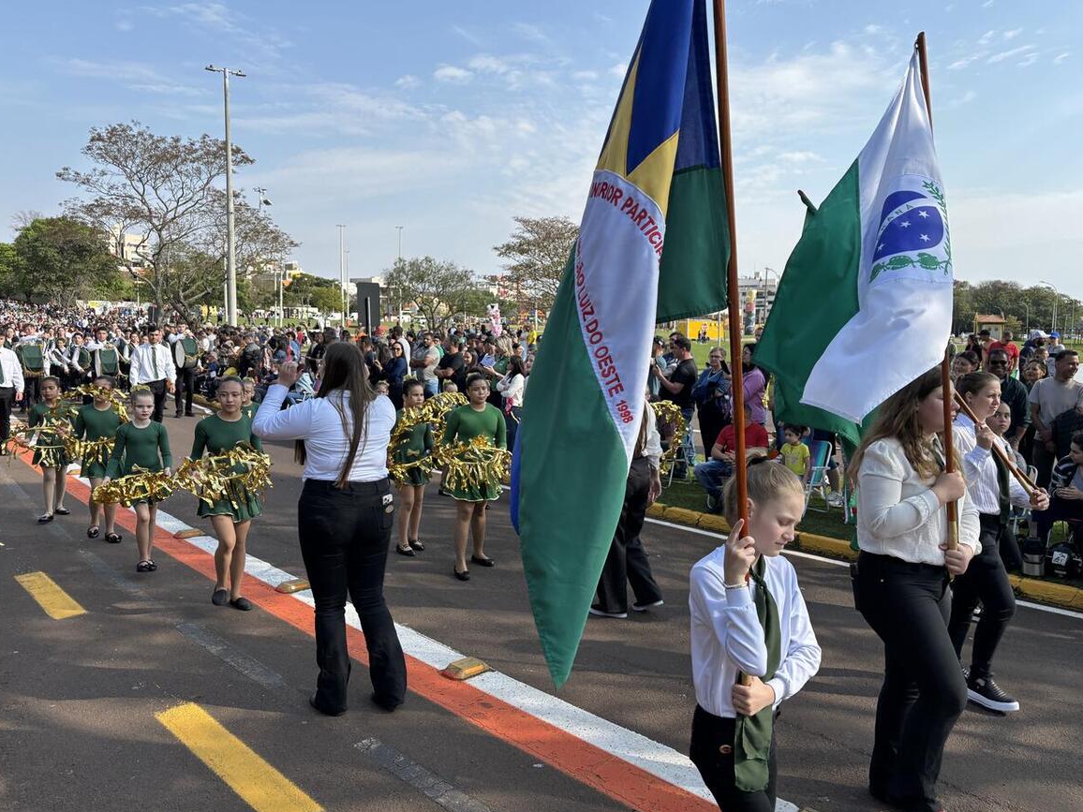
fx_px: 845
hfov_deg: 65.3
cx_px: 552
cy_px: 406
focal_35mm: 27
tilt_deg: -5.1
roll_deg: +0.3
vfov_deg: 51.4
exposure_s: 1/1344
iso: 50
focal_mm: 5.96
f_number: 1.6
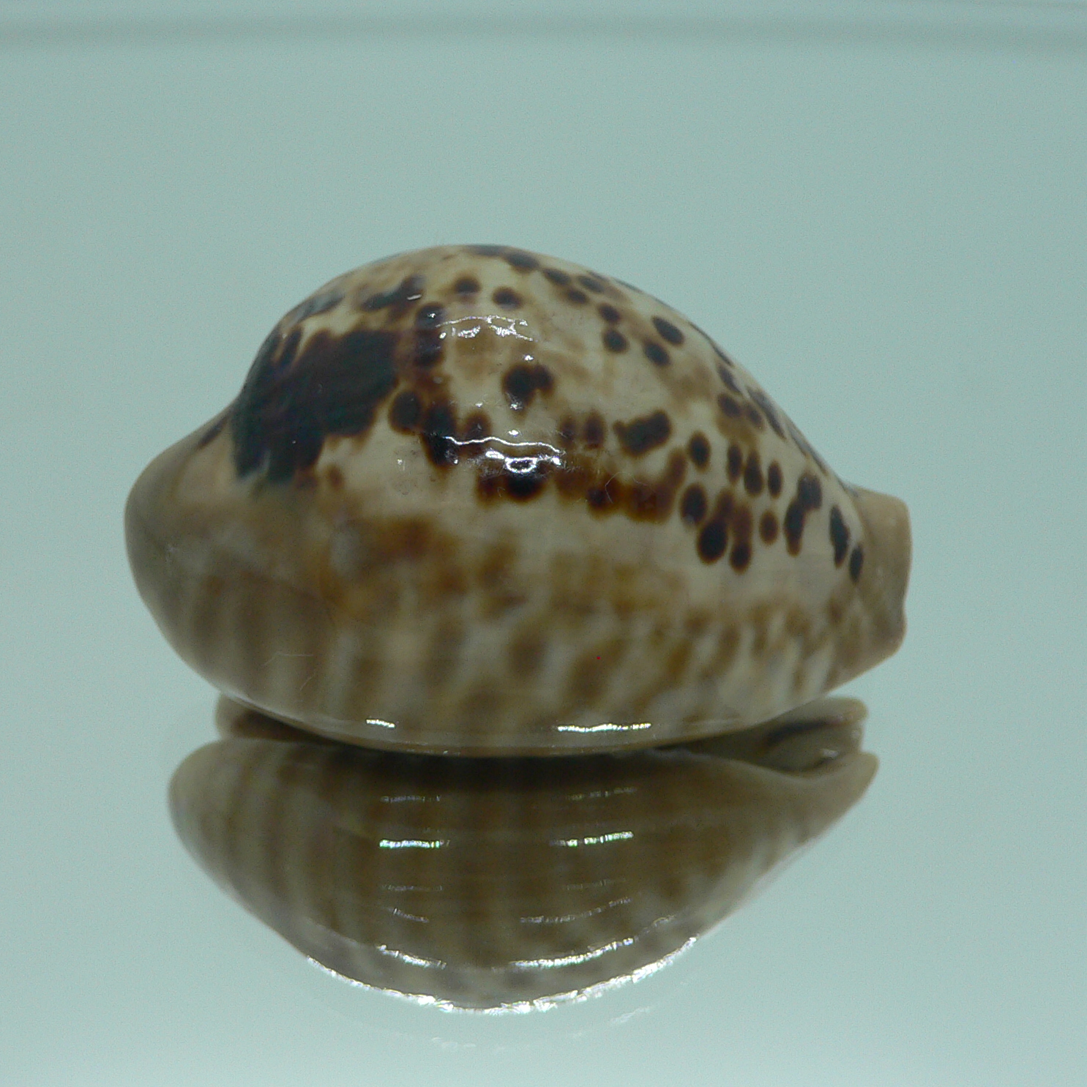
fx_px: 1492
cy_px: 549
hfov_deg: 40.0
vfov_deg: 40.0
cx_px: 516
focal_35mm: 42
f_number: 2.8
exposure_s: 1/60
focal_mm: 4.6
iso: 80
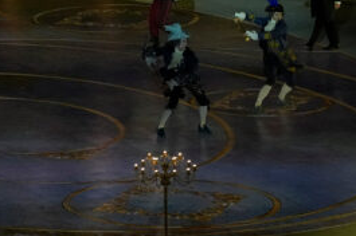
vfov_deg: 4.2
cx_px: -122
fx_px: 3180
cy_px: -76
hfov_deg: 6.4
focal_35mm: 322
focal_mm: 111
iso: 3200
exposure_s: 1/1000
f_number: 2.8
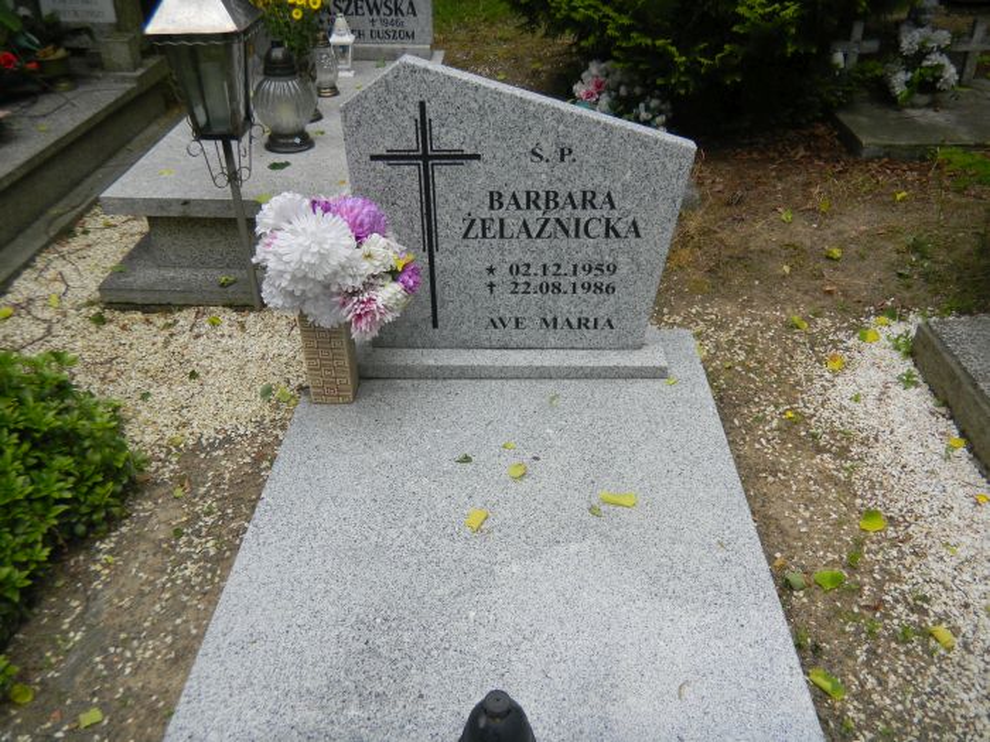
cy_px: 371
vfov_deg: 48.2
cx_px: 495
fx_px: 829
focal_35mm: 29
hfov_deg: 61.7
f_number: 3.9
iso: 80
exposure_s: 1/304
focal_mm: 5.3
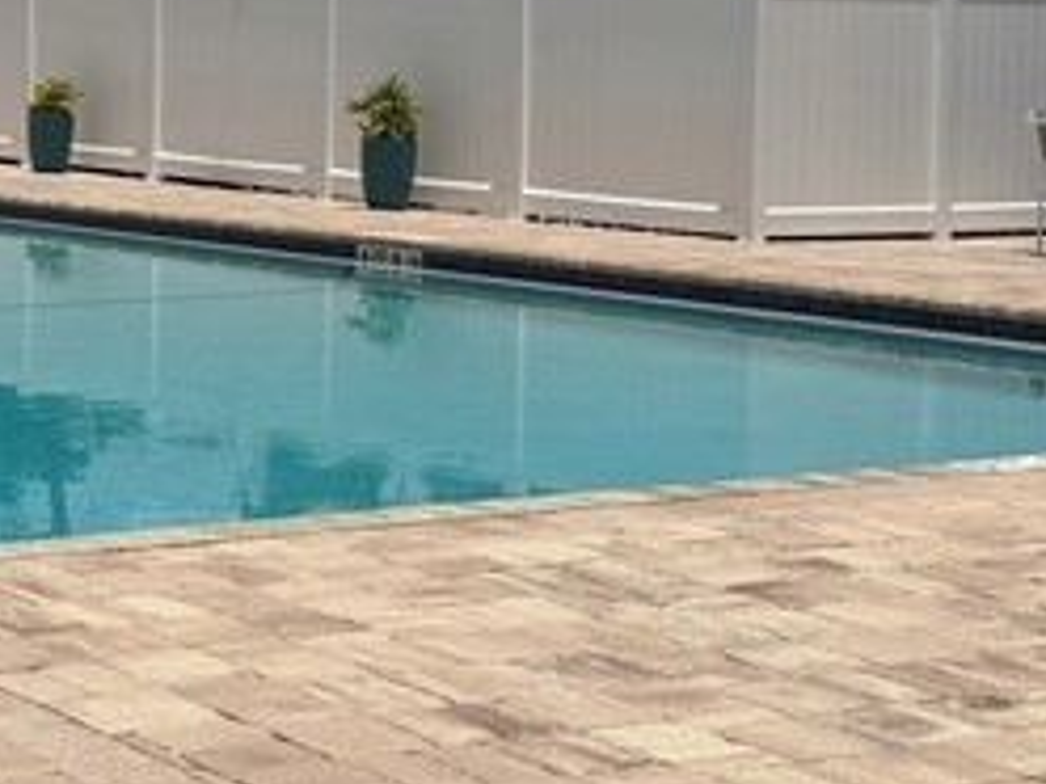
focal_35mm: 99
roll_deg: +0.1
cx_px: -17
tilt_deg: -2.0
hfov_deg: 19.2
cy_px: 135
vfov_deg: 14.8
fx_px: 2992
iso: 80
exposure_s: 1/14286
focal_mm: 6.76
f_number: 1.78
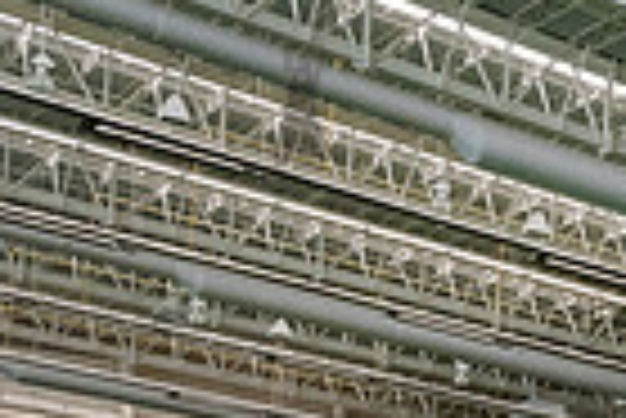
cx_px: 1171
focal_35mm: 100
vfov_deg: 12.6
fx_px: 1741
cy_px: 735
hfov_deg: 16.5
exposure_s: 1/1600
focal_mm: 24
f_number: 4.5
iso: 6400
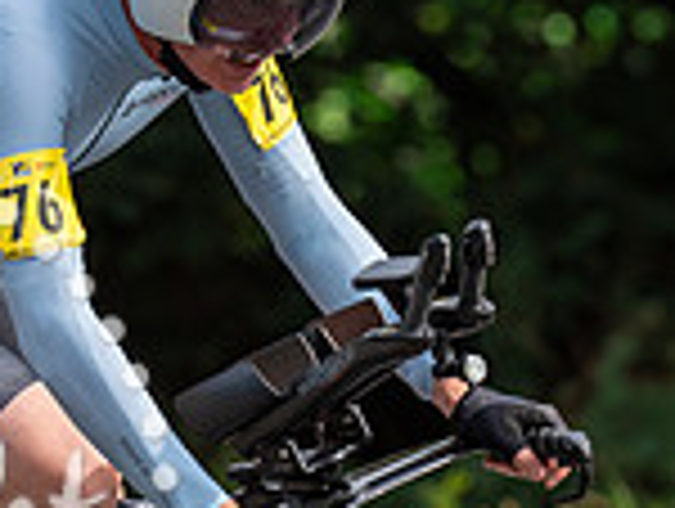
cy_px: 308
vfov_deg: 2.0
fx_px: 14277
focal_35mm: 731
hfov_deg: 2.7
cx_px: 459
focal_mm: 197
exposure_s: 1/1000
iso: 100
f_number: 4
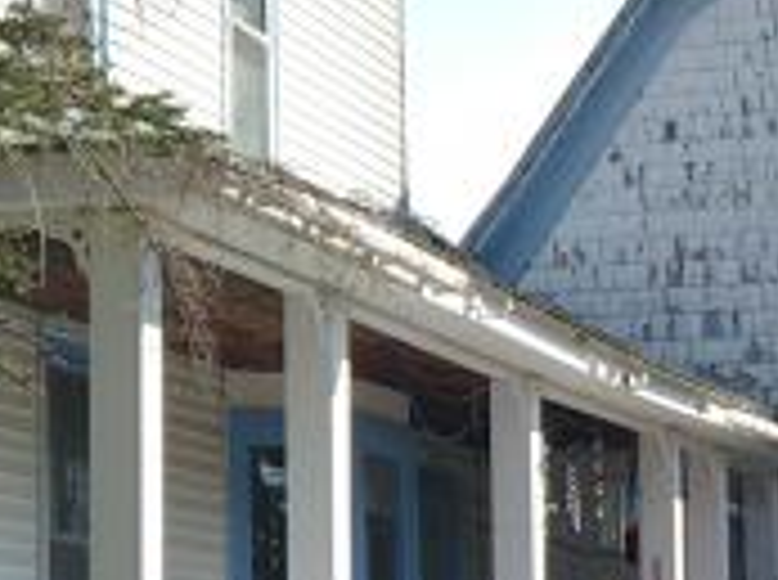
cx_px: -220
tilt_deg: +8.0
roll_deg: -1.0
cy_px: 108
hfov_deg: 11.2
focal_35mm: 172
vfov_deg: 8.6
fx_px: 3858
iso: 25
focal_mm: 4.15
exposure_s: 1/625
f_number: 2.2
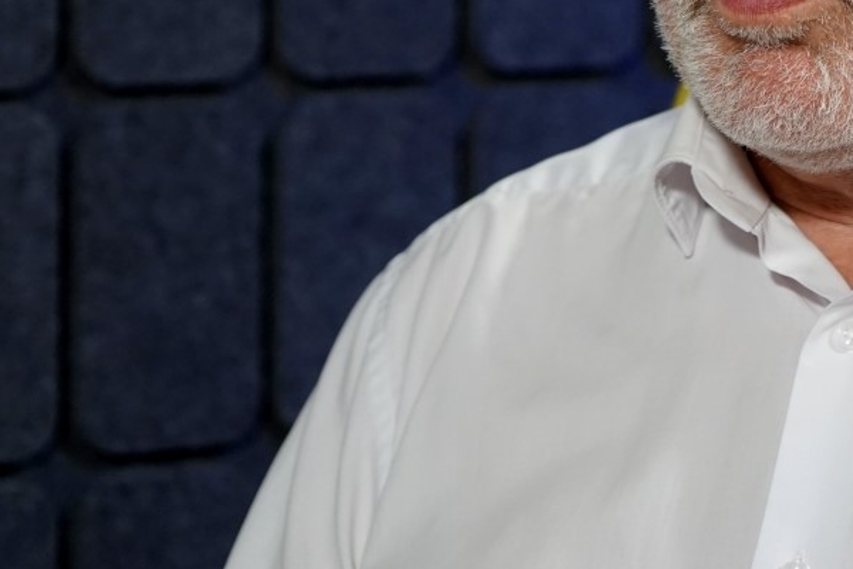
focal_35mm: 175
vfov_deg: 7.8
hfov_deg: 11.7
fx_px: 4146
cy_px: -104
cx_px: 637
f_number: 4
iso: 800
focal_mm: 70
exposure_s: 1/160
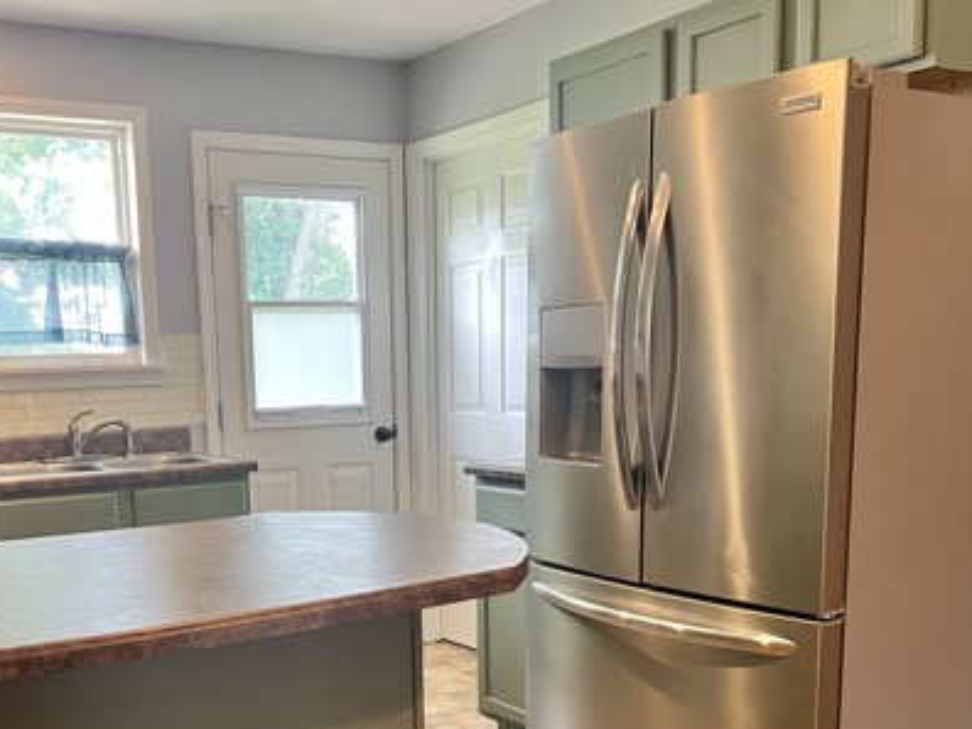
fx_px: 1179
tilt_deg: -9.5
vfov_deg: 33.6
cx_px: 339
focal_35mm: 42
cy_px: 550
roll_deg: +1.8
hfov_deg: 44.3
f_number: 1.5
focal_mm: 5.7
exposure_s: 1/60
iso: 200
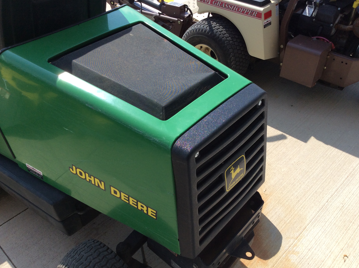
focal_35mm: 34
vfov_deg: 41.7
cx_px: 176
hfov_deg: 54.0
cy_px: 141
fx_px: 352
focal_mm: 3.3
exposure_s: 1/937
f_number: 2.4
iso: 32
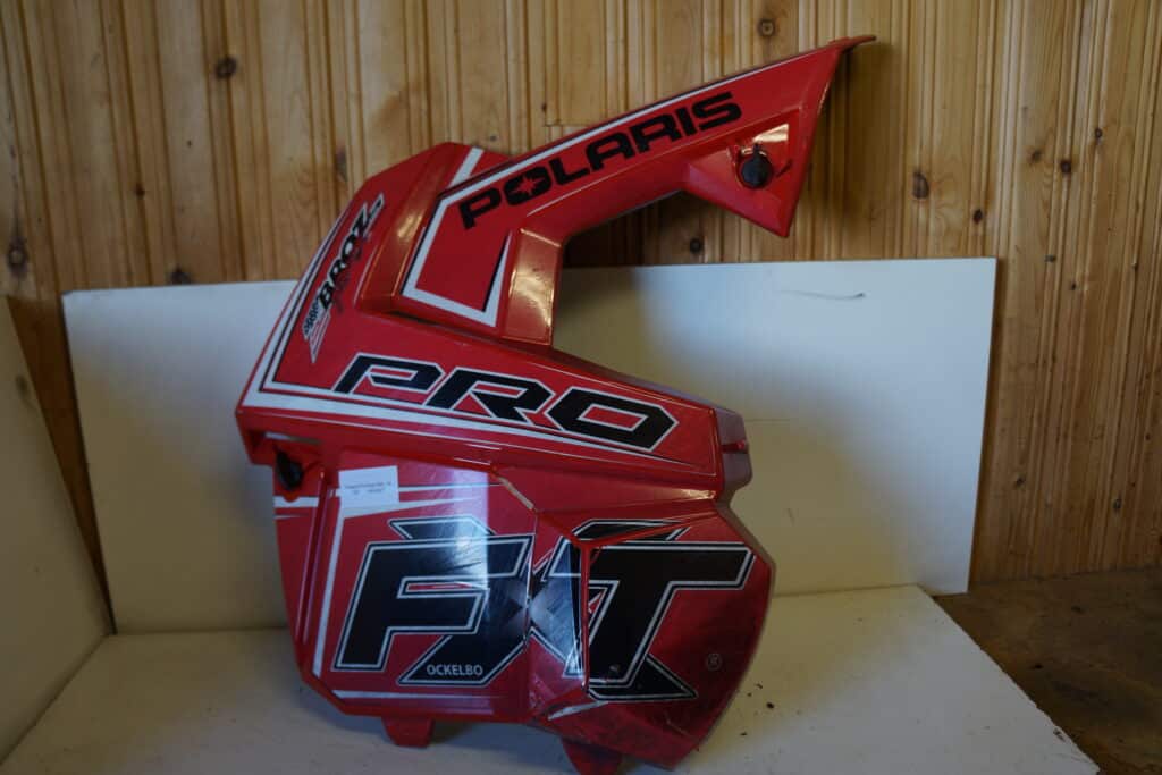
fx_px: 872
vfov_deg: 47.9
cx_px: 581
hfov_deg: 67.4
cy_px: 388
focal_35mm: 27
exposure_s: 1/60
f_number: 3.5
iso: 200
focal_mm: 18
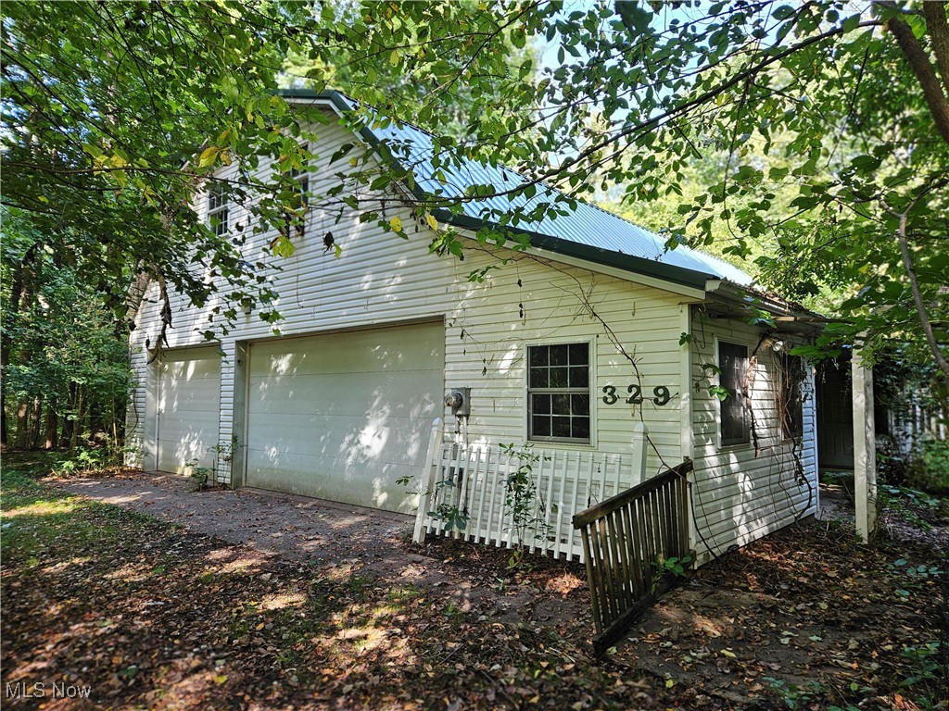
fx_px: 631
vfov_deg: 58.9
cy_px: 356
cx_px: 474
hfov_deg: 73.9
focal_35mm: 23
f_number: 1.8
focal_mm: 5.4
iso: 50
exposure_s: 1/120
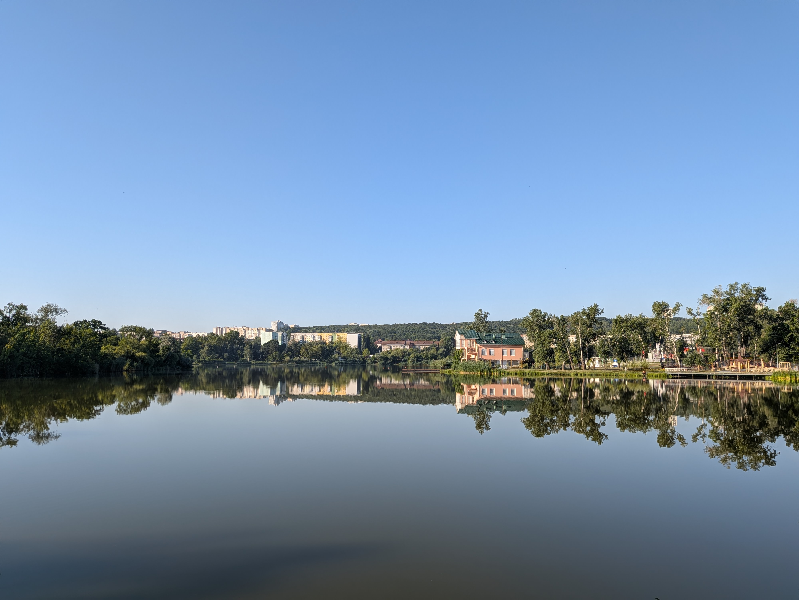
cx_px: 400
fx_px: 554
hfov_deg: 71.6
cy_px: 300
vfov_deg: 56.8
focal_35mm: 24
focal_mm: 4.53
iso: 35
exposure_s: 1/1003
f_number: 1.7
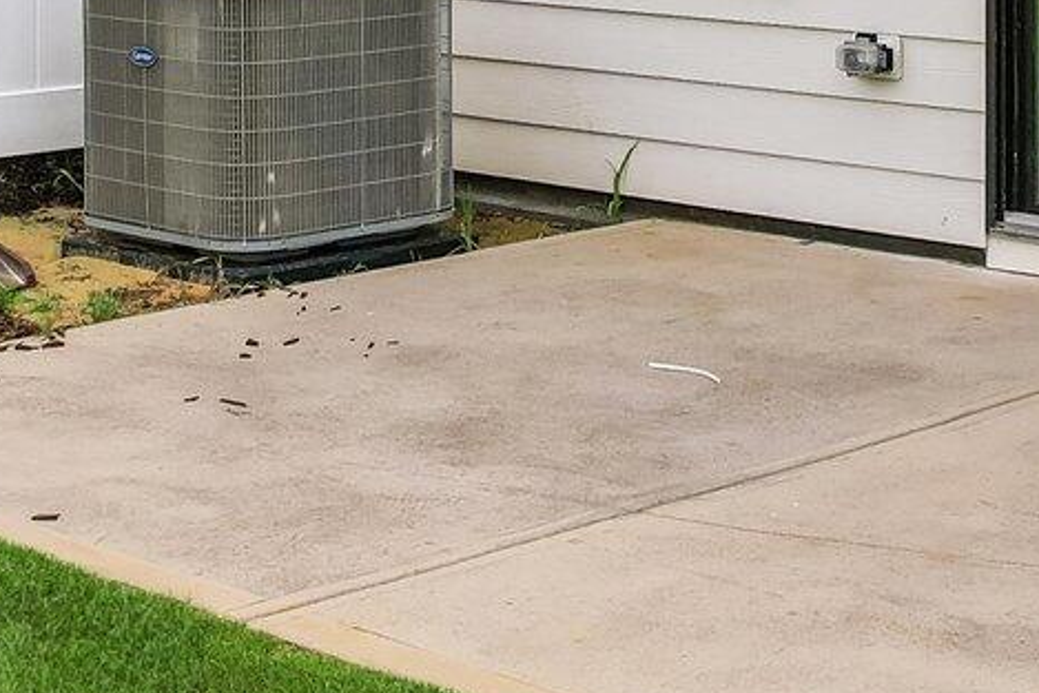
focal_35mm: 96
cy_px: -249
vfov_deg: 13.6
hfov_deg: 21.1
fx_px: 2771
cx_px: 747
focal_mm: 8.4
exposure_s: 1/250
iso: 110
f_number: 2.8
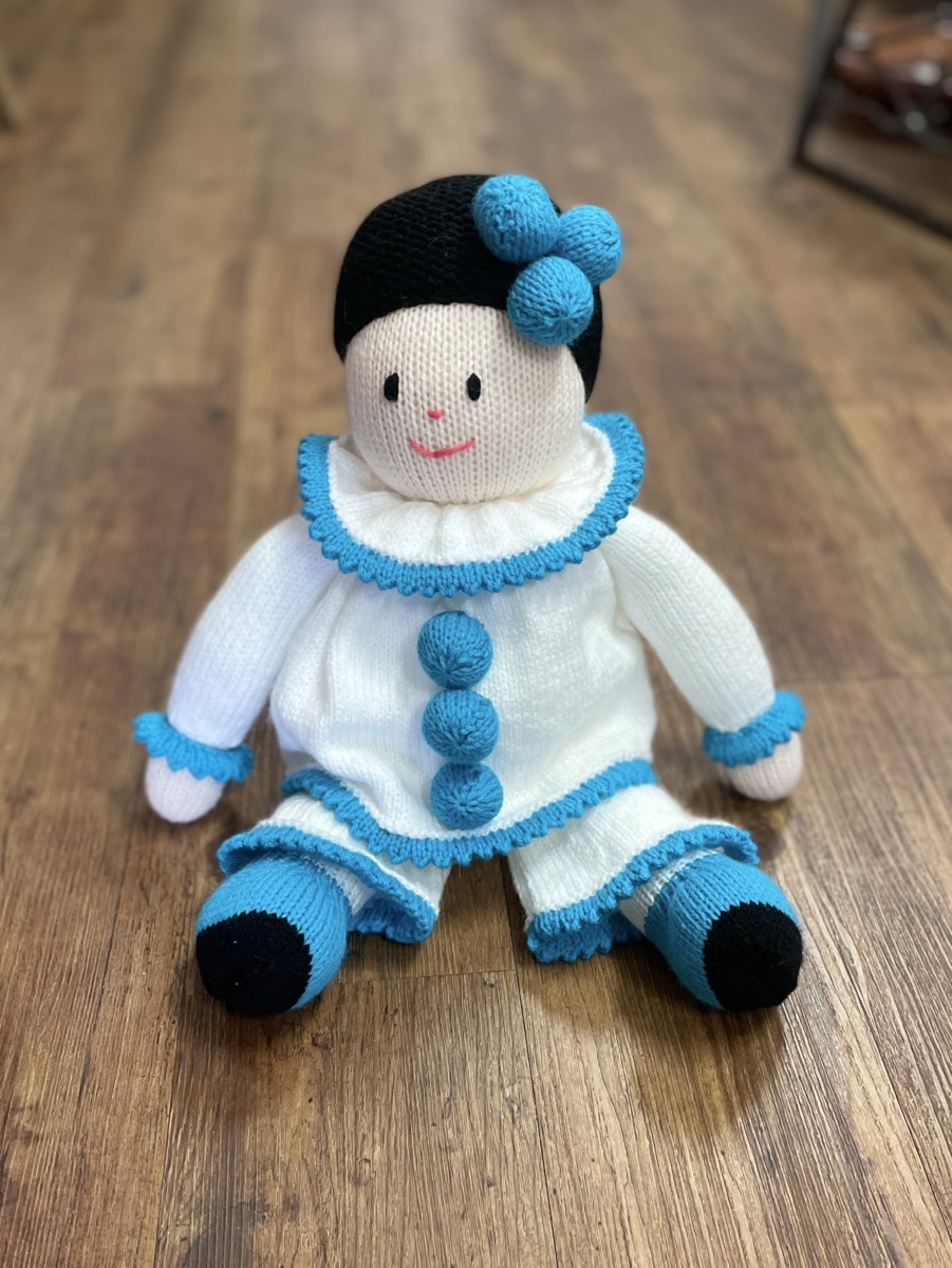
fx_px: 953
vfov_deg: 67.3
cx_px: 476
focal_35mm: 26
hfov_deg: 53.1
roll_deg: +0.7
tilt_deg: -40.5
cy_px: 634
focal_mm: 4.2
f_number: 1.6
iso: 250
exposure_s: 1/50
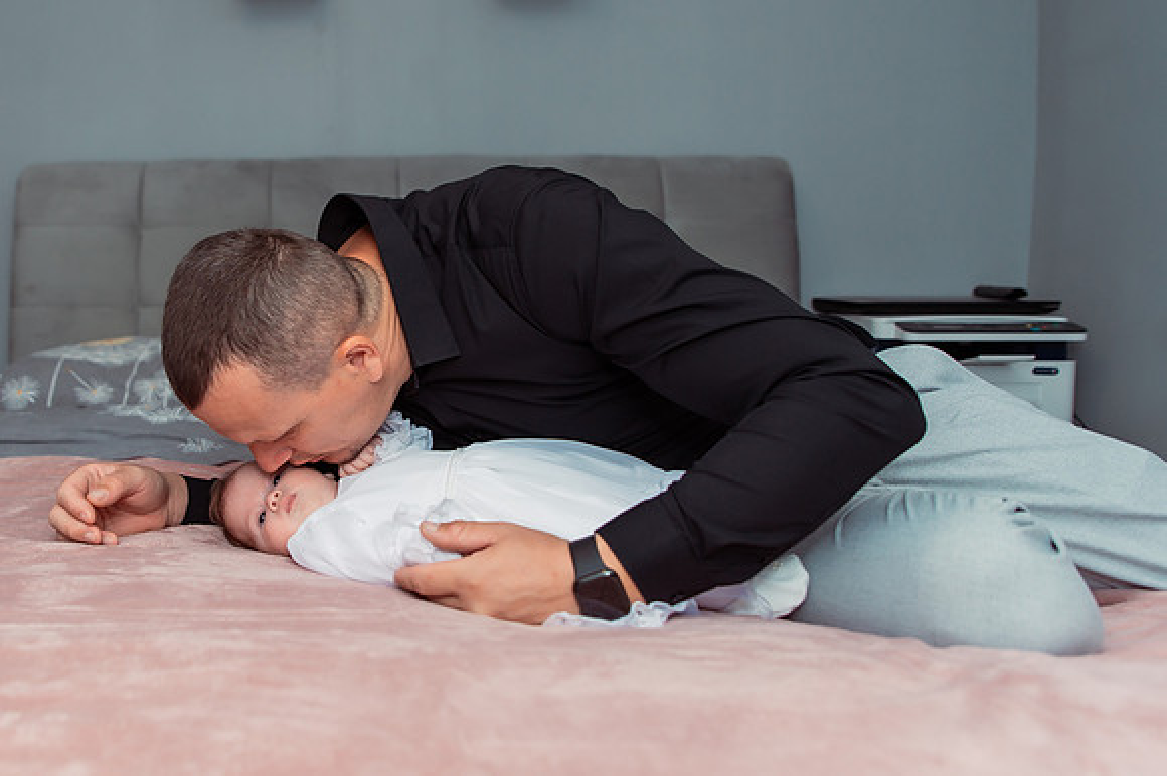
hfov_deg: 54.4
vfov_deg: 38.8
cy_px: 325
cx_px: 363
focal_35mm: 34
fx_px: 1100
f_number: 3.2
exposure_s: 1/250
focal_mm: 24
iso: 320
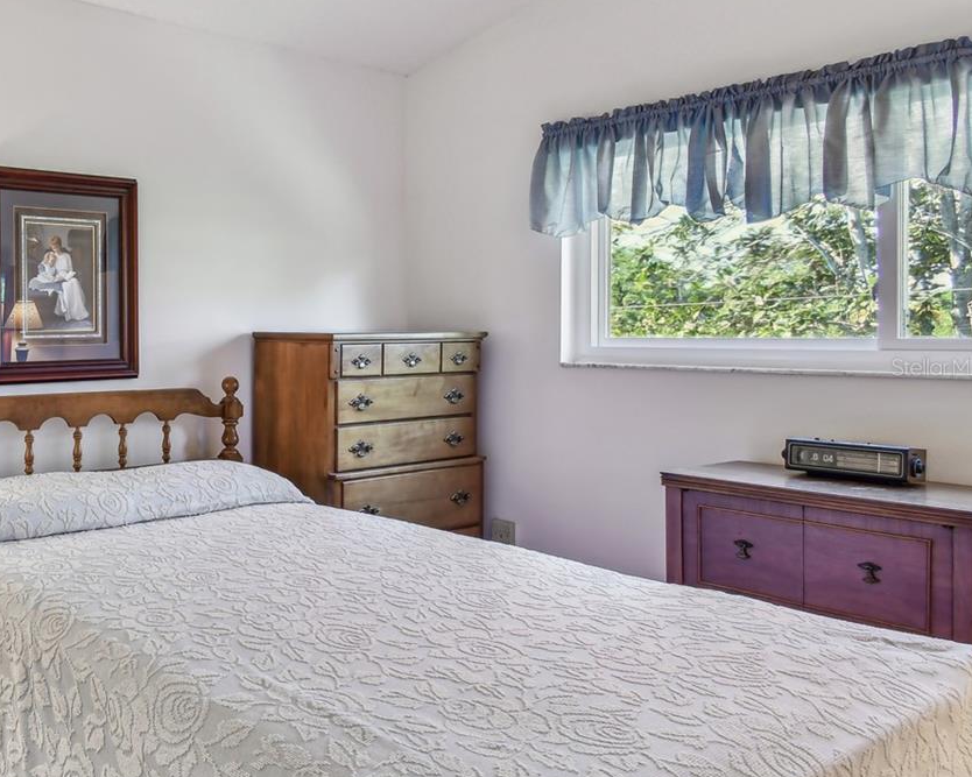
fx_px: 777
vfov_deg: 53.1
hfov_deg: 54.1
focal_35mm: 27
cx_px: 63
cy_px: 367
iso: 100
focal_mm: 10
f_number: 7.1
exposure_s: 1/6
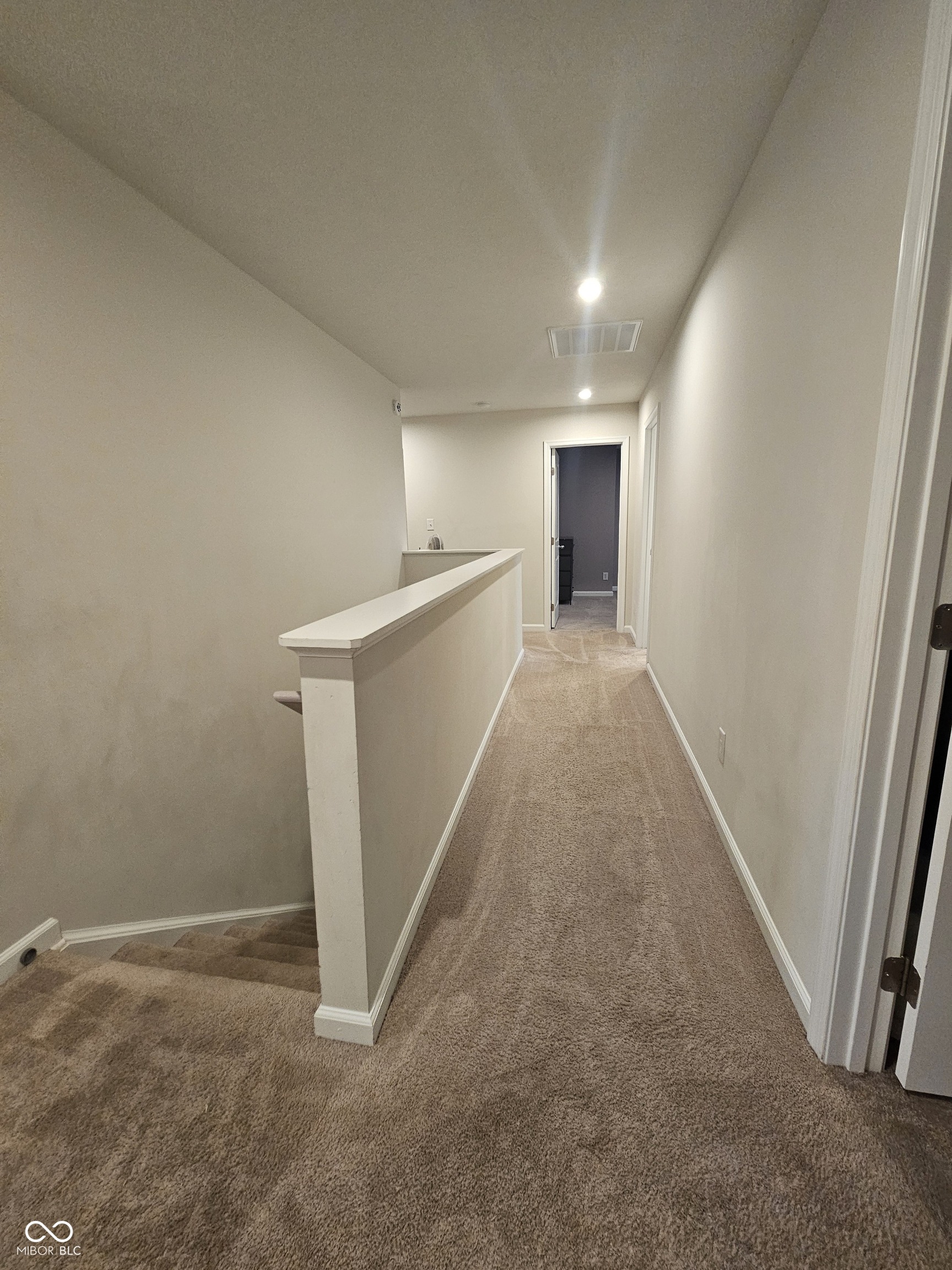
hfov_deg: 89.9
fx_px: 477
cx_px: 476
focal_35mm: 13
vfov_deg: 106.2
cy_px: 635
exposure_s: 1/60
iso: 320
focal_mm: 2.2
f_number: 2.2
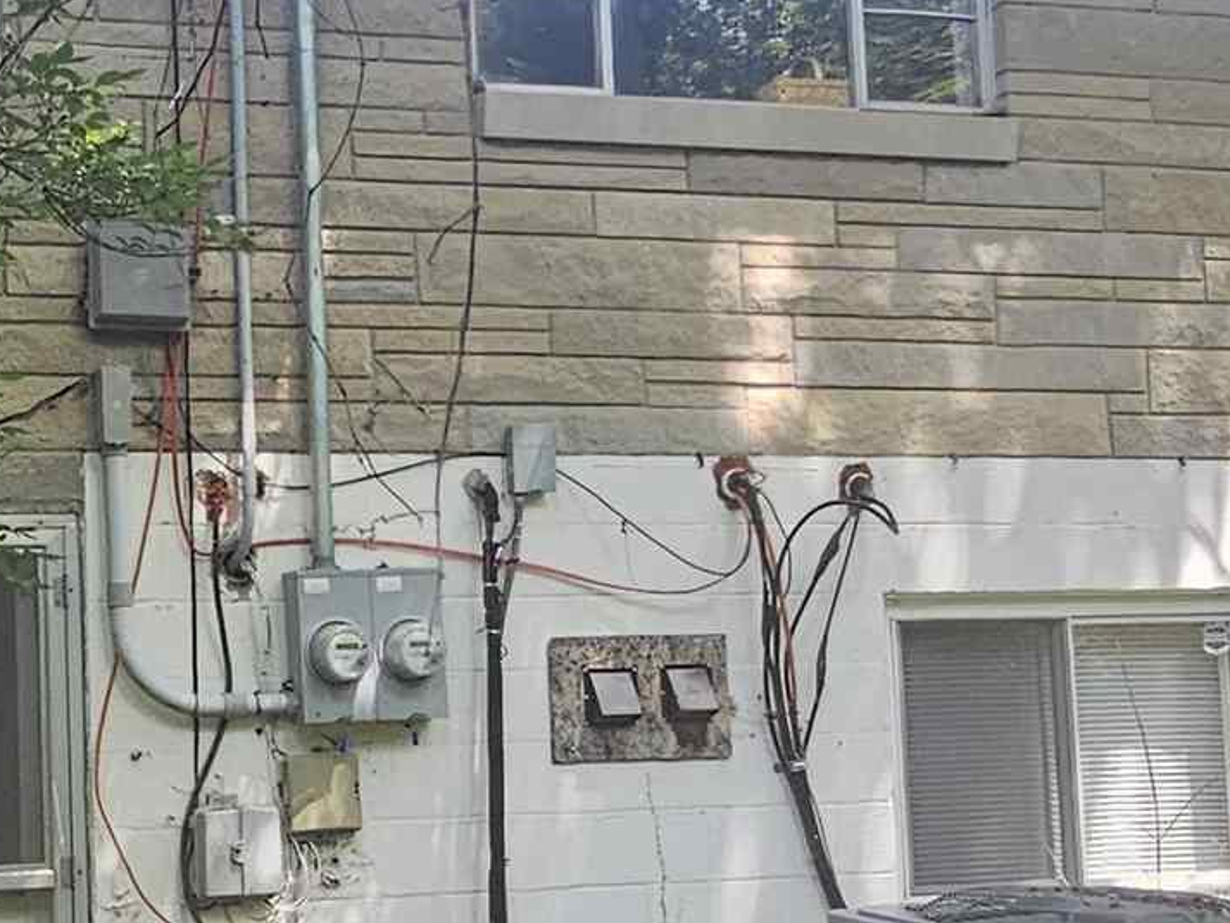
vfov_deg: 26.0
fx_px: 1990
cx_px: 141
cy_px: 621
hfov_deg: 32.7
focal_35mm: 56
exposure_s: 1/246
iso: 64
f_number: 2.2
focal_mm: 2.2
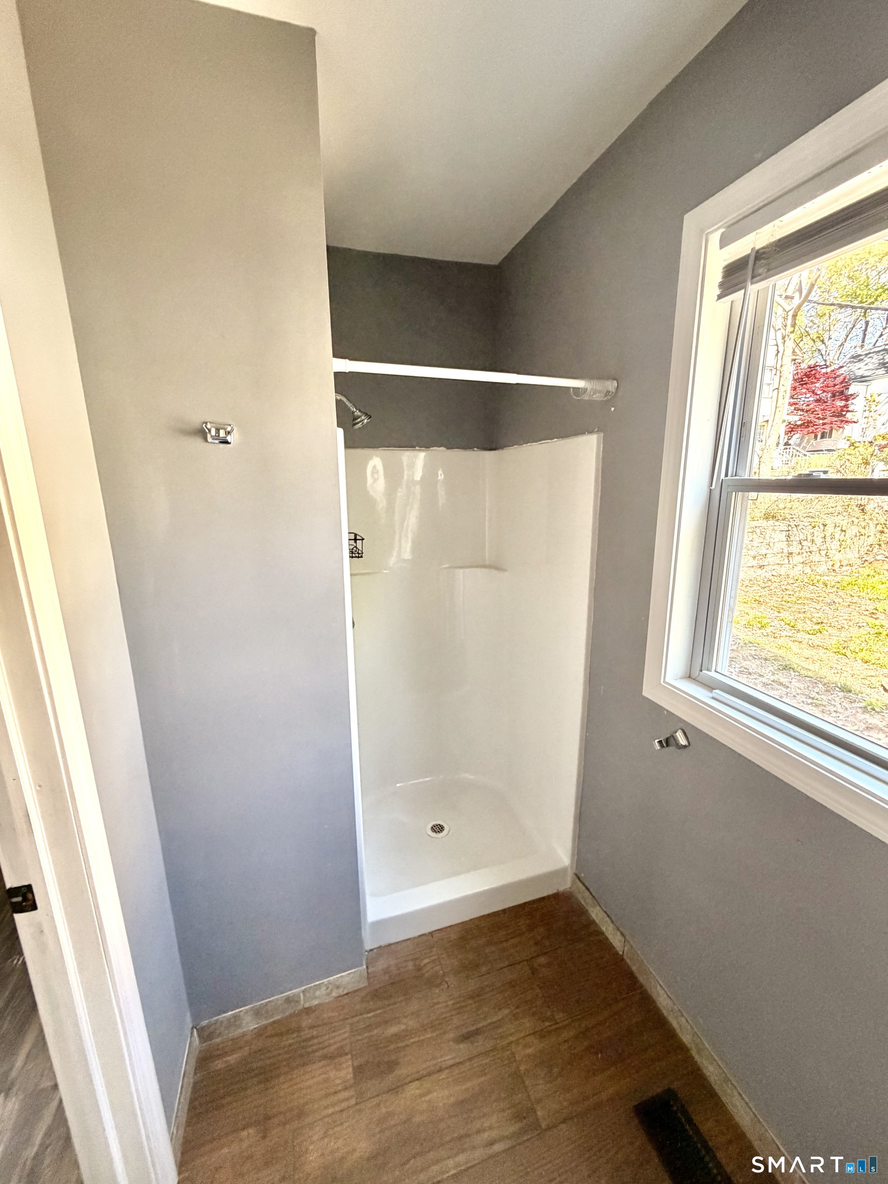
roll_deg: +0.5
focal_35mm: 14
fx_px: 479
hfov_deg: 85.7
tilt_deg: -11.7
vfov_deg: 102.1
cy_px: 592
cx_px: 444
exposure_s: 1/64
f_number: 2.2
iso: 320
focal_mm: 2.22
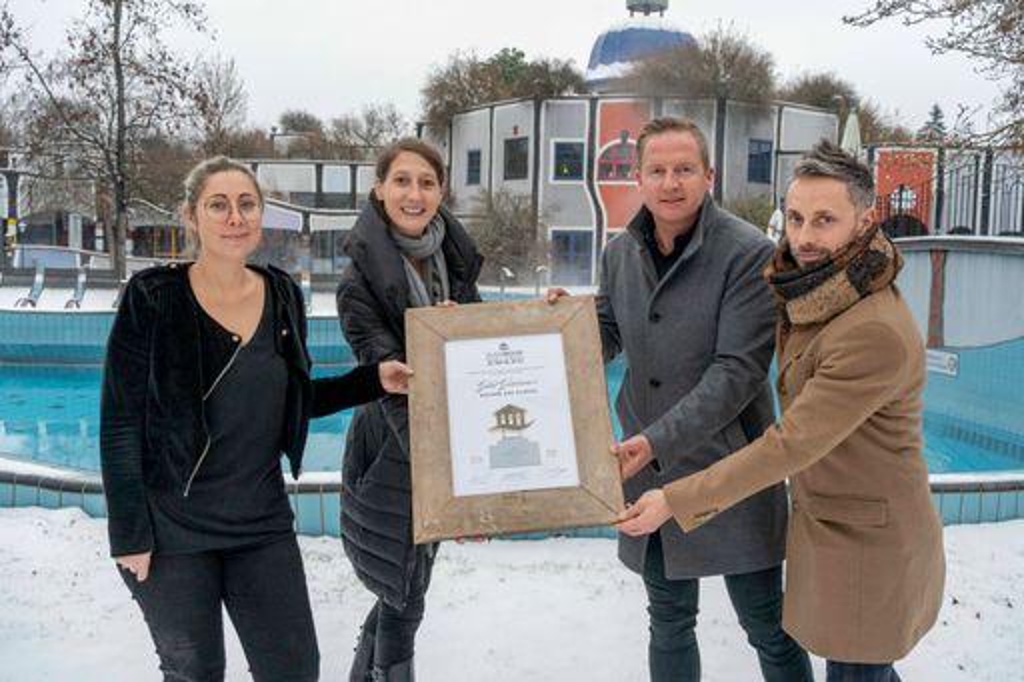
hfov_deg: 54.4
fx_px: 995
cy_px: 341
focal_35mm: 35
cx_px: 512
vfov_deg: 37.8
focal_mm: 35
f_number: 7.1
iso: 4000
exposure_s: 1/320
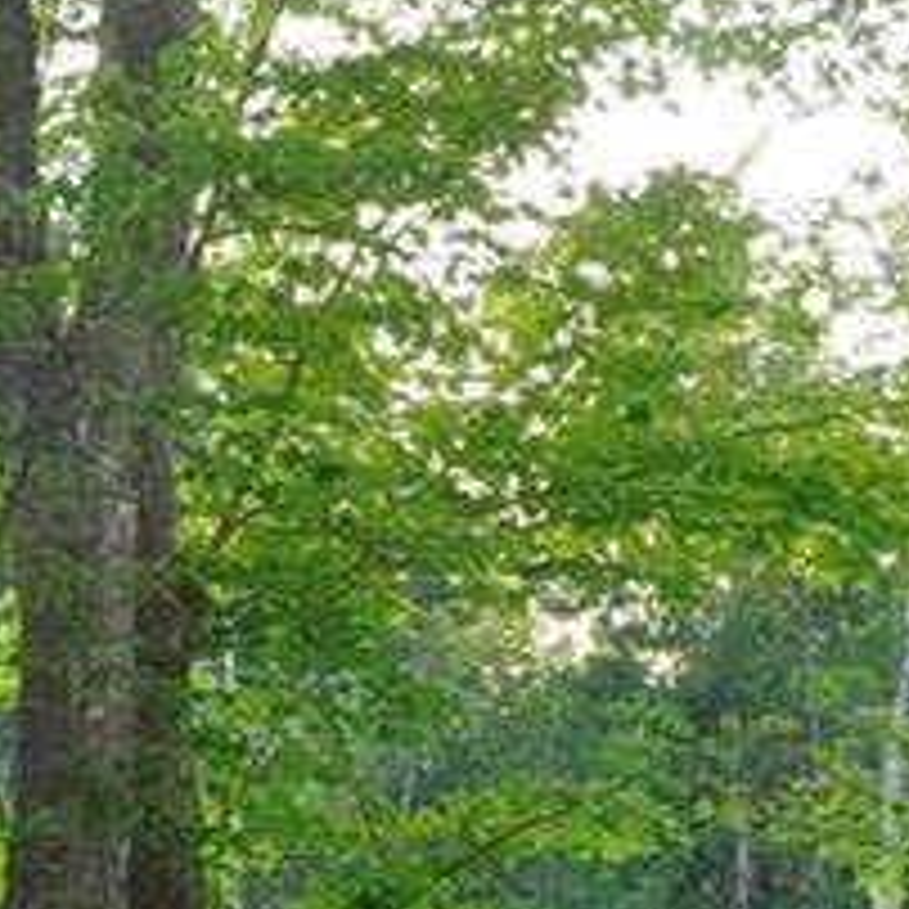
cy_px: 1249
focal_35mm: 258
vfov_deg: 6.7
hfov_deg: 6.6
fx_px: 7665
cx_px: -796
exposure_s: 1/200
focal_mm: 40
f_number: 7.1
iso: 800
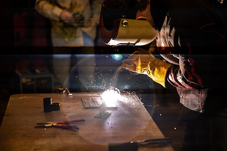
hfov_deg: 24.2
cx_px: 114
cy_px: 76
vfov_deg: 16.3
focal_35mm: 84
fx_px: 530
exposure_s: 1/1600
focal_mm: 84
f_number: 2.8
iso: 3200
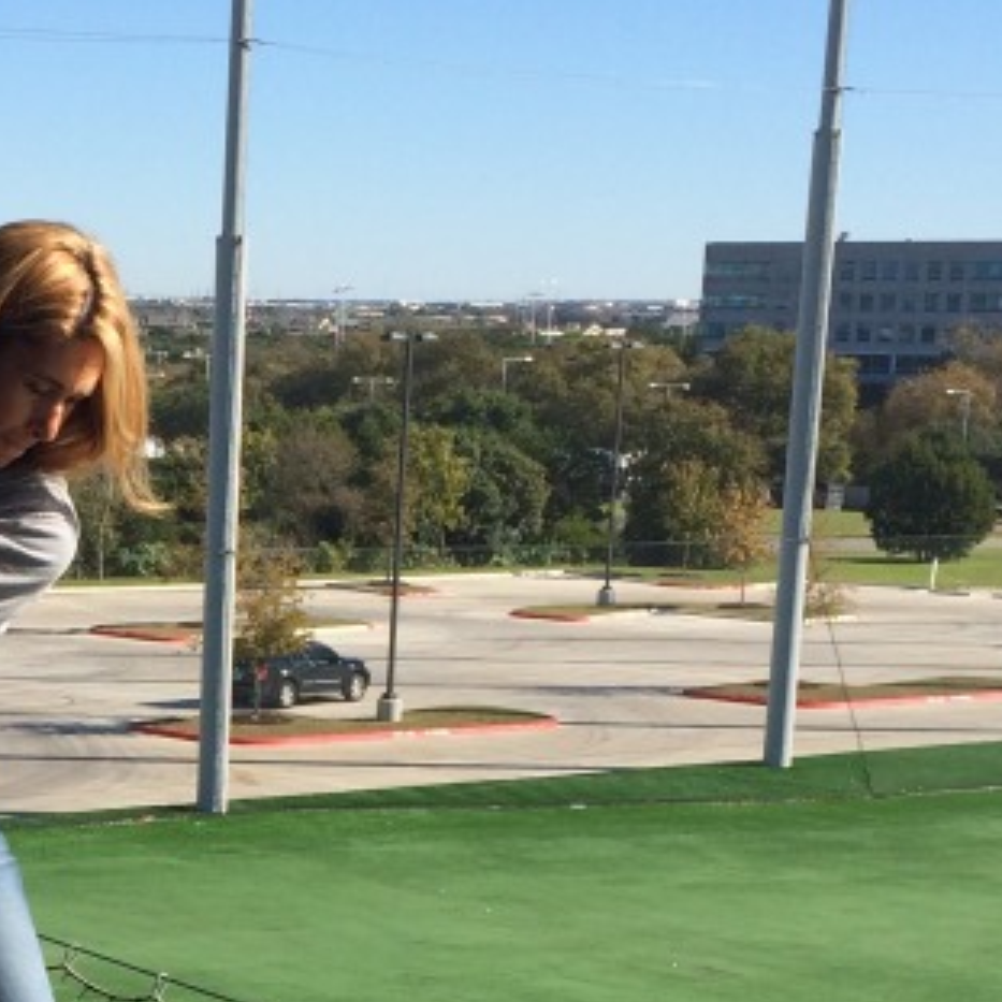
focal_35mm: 88
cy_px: 931
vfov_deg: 19.3
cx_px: -81
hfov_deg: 19.0
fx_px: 2882
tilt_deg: -13.1
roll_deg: +0.1
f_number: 2.2
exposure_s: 1/1520
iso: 32
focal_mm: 4.15
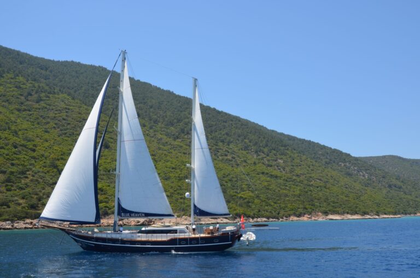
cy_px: 139
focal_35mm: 40
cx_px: 210
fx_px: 472
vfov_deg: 32.9
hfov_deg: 48.0
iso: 100
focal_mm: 27
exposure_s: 1/250
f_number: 8
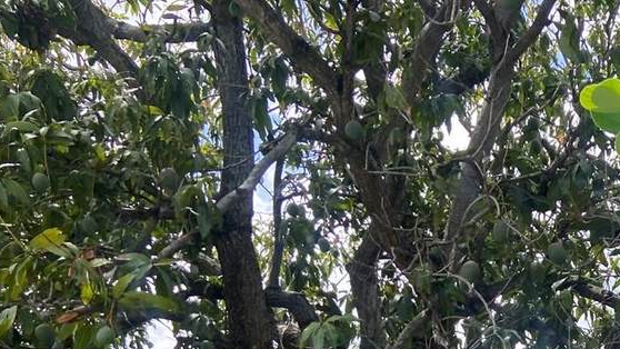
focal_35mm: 65
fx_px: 1069
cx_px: 688
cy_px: 498
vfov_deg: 17.0
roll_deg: -0.1
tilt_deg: +11.7
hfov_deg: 29.1
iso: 32
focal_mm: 4.25
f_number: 1.8
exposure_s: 1/738
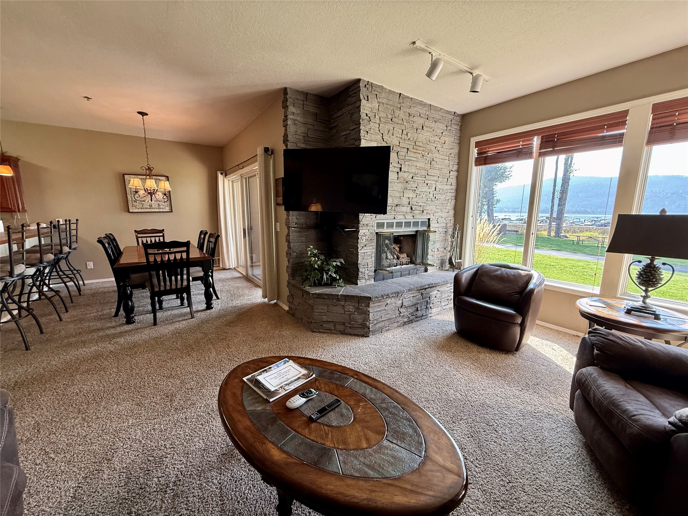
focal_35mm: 14
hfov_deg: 102.1
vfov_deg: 85.7
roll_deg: -0.6
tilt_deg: -9.0
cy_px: 258
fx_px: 278
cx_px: 344
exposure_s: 1/99
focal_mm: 2.22
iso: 250
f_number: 2.2
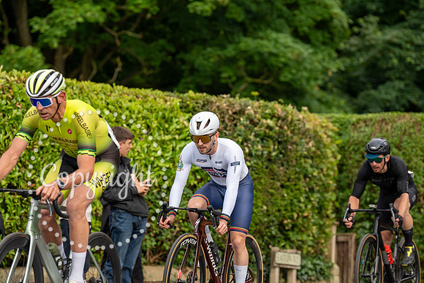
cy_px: 142
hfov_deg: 13.2
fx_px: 1826
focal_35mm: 155
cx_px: 212
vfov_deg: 8.9
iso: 400
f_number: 4
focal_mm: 155
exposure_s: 1/800
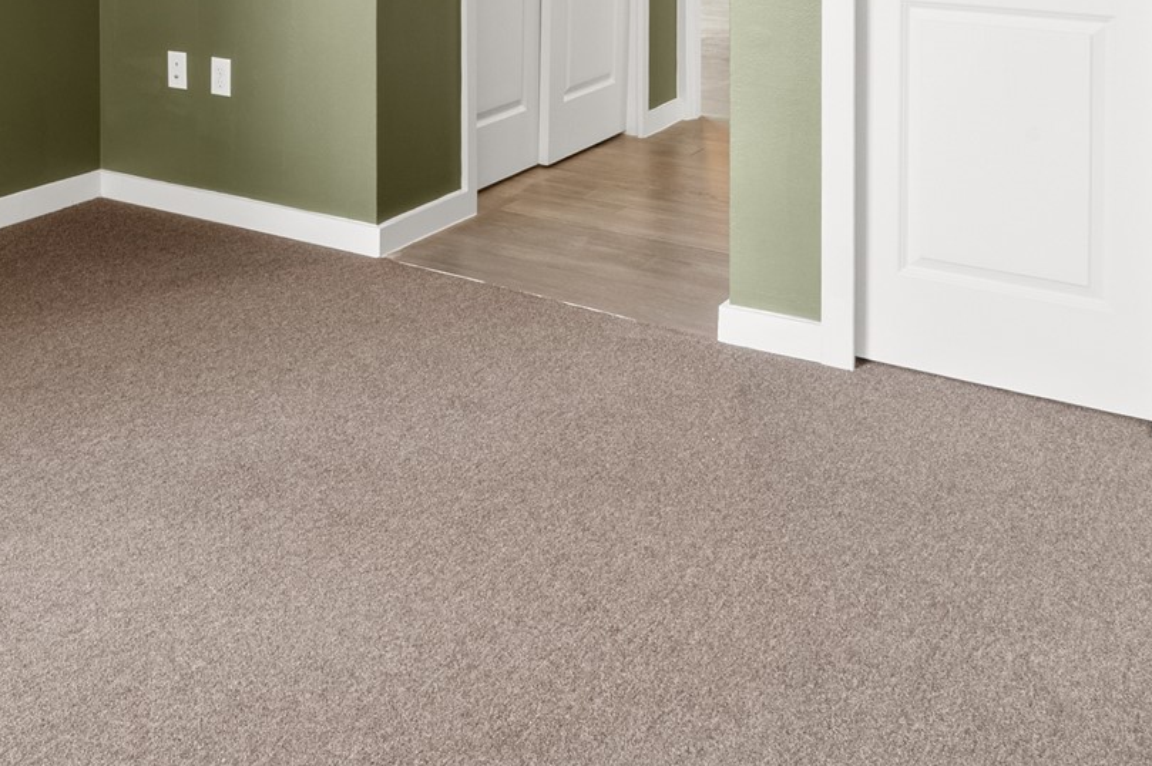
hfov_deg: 41.2
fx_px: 1375
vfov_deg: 28.0
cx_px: 78
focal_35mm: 43
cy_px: -103
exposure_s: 1/25
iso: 800
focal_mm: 16
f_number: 13
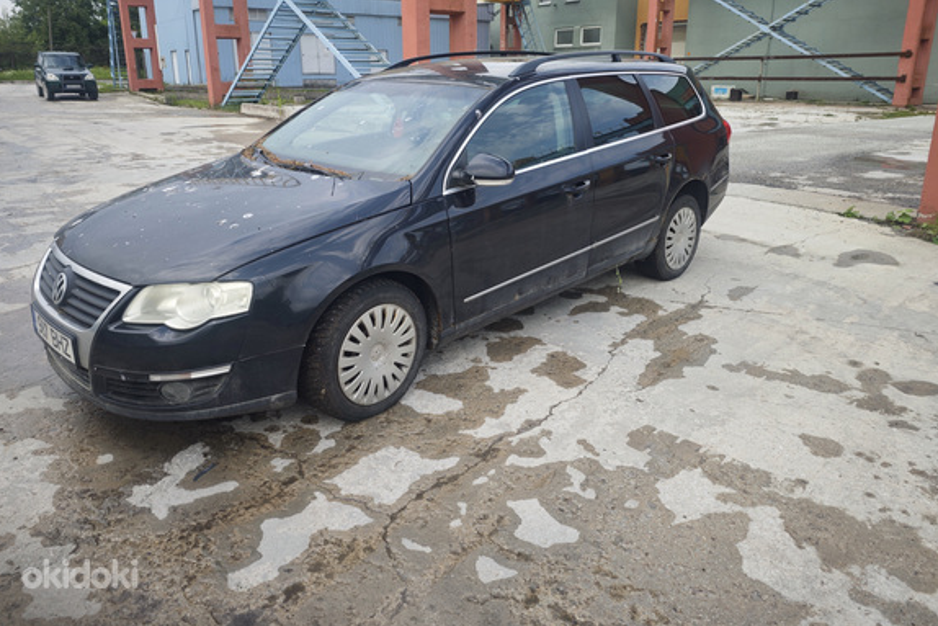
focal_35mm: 25
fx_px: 652
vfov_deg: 51.1
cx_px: 466
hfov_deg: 71.5
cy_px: 263
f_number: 1.6
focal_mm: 6.55
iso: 50
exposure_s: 1/560
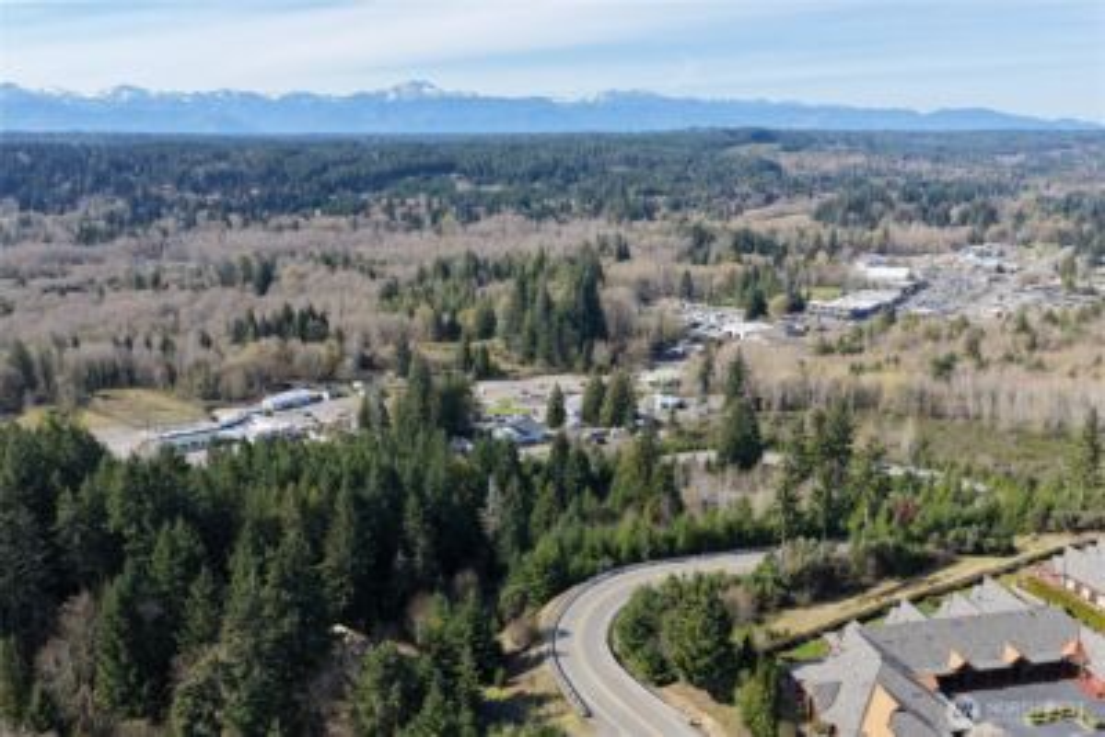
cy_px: 368
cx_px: 552
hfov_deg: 65.5
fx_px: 860
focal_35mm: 28
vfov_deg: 46.4
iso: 400
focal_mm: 14.45
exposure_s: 1/1600
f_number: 2.8
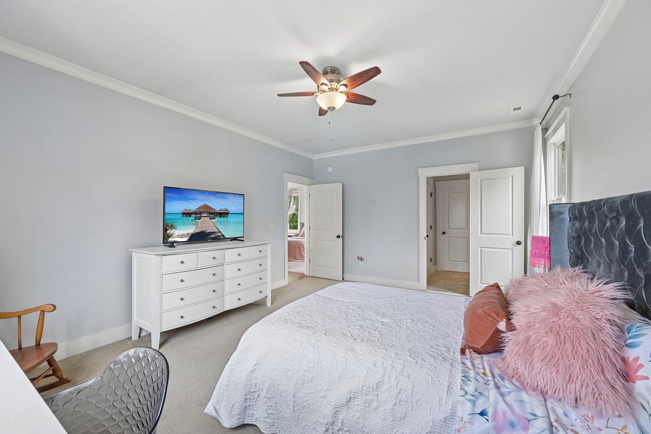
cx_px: 326
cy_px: 217
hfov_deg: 104.3
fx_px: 253
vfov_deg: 81.2
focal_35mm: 14
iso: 400
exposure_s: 1/60
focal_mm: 14
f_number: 8
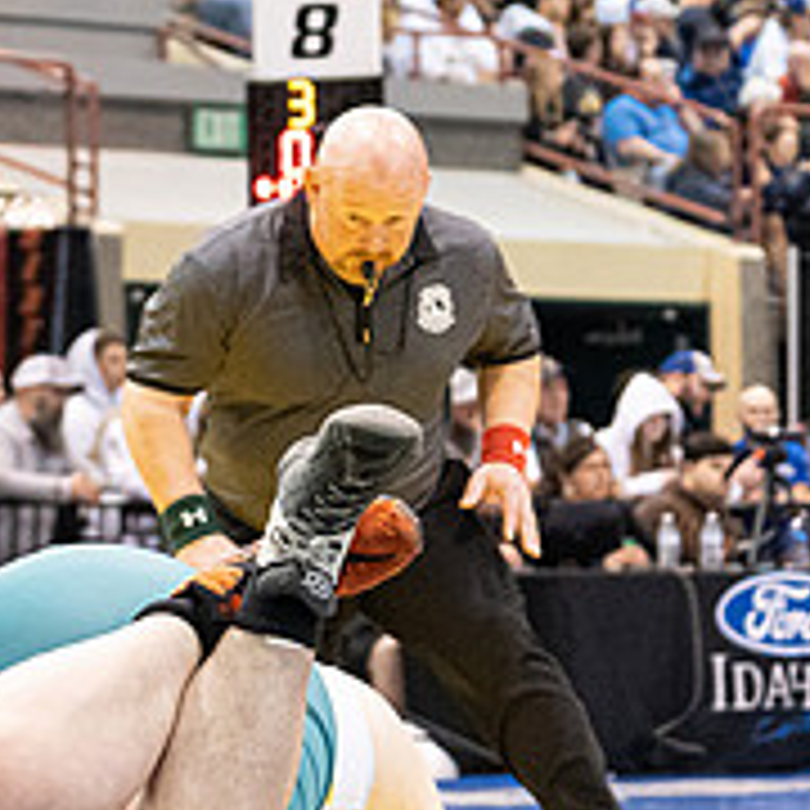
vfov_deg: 7.9
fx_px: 5877
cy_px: 430
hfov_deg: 7.8
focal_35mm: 222
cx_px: -351
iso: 10000
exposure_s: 1/500
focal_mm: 81
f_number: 4
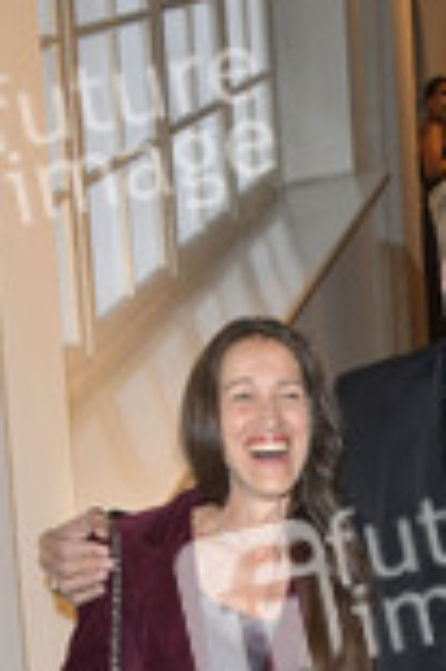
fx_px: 1248
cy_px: 801
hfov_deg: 19.2
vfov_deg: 26.8
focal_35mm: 67
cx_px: 524
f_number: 5.6
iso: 1250
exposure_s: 1/200
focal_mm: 26
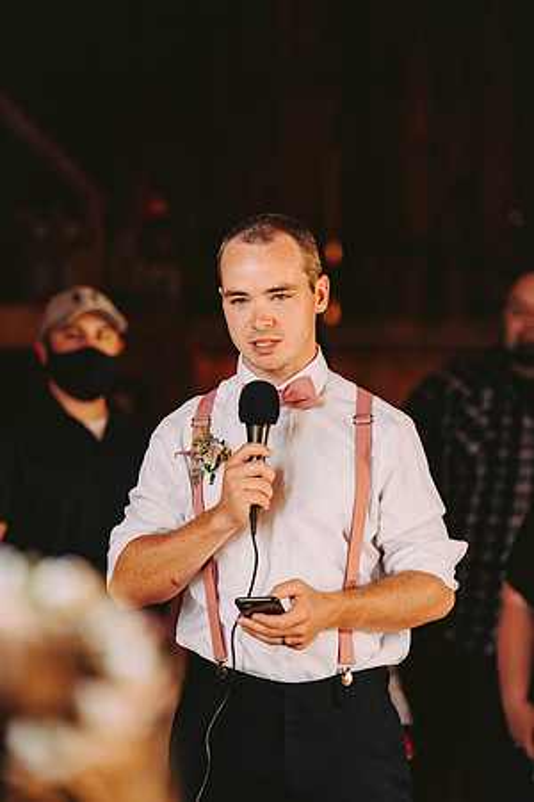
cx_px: 267
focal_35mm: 165
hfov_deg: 8.3
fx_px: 3671
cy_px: 401
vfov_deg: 12.5
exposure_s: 1/80
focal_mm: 165
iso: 320
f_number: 2.8
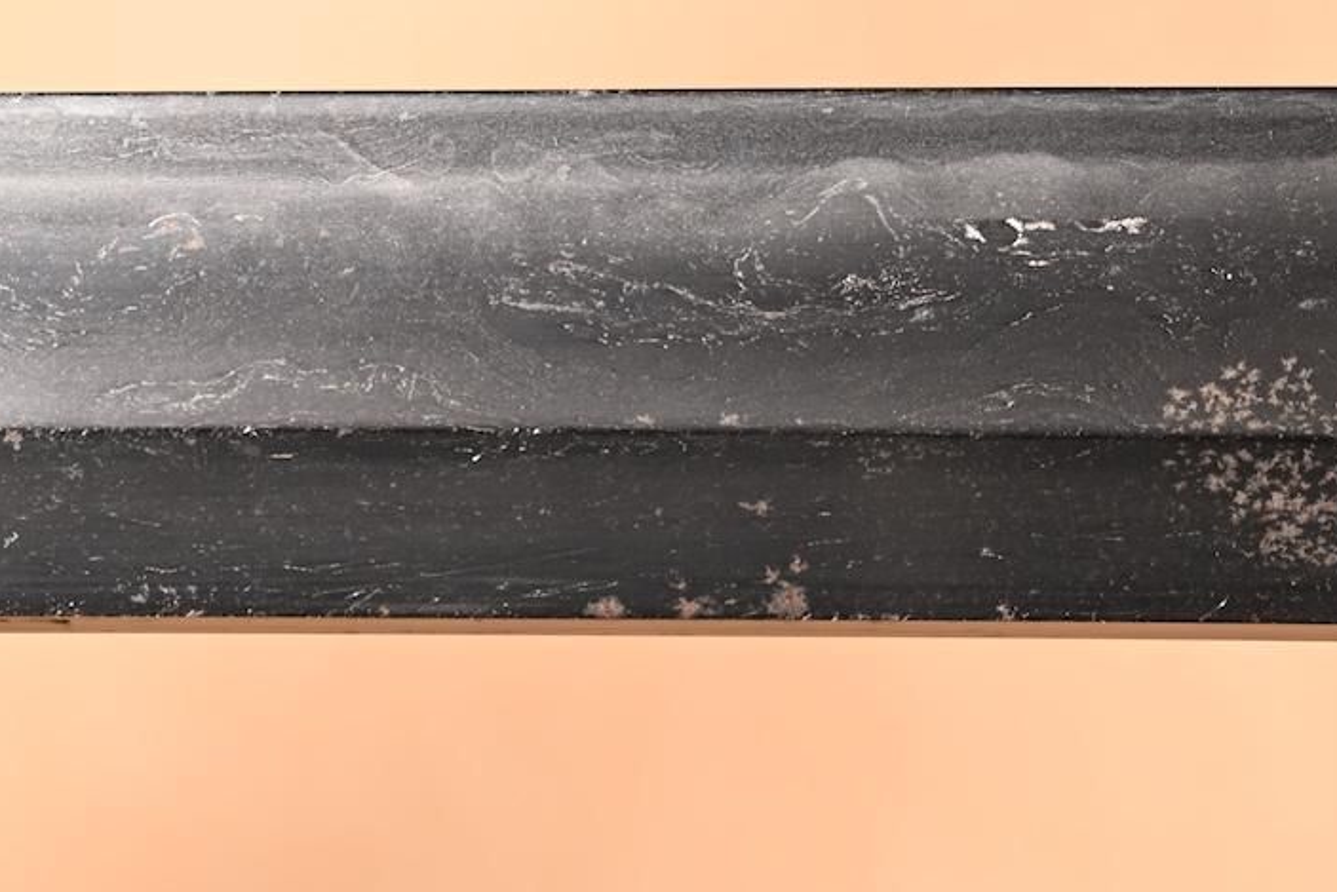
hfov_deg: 9.3
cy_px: 263
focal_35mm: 221
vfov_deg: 6.2
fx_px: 8209
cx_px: 1021
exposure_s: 1/2
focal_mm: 74
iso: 100
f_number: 5.3
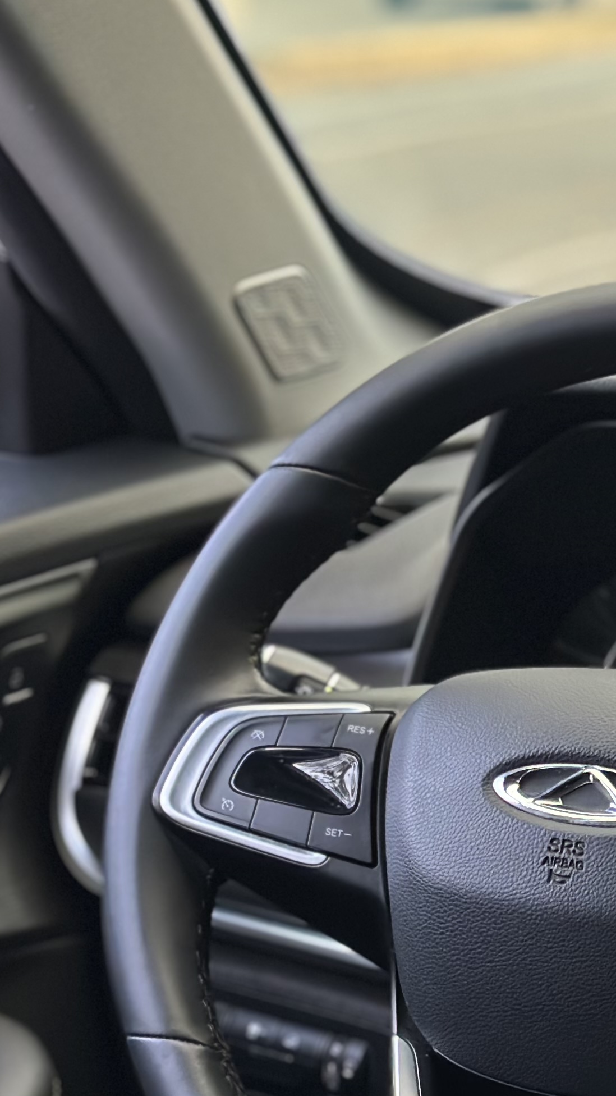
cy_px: 791
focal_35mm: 108
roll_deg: +0.2
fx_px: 3136
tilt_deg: -16.6
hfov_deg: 11.1
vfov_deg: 19.7
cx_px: 646
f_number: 1.78
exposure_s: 1/417
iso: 80
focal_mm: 6.86
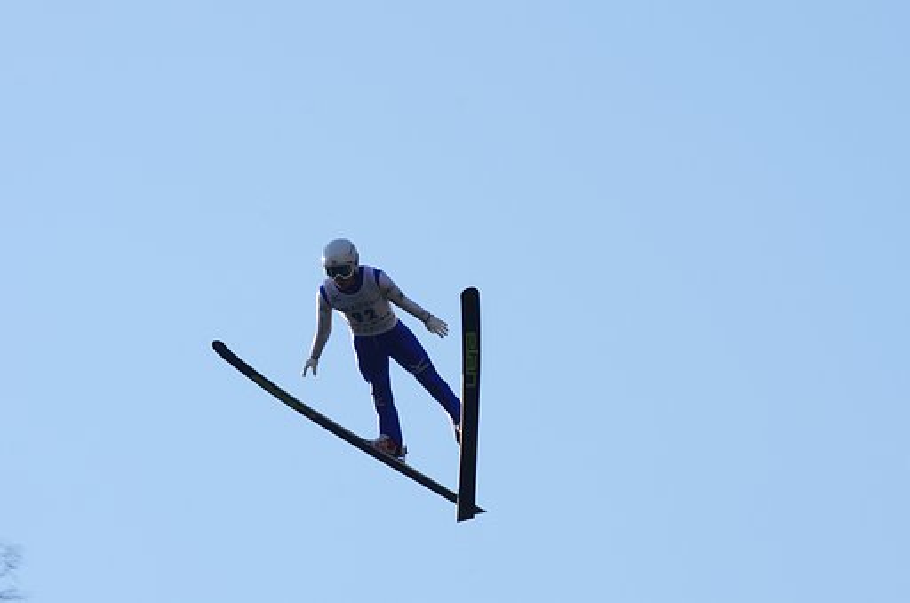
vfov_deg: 4.6
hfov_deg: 6.9
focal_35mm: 300
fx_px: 7567
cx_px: 455
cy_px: 302
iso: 100
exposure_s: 1/160
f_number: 10
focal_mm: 200
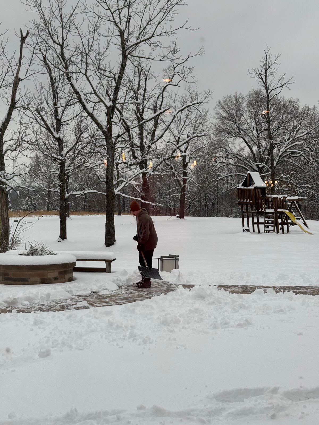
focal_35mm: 48
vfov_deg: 39.7
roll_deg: -1.0
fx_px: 590
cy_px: 212
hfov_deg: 30.3
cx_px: 160
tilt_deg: -0.2
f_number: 1.78
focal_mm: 6.76
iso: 64
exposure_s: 1/3610
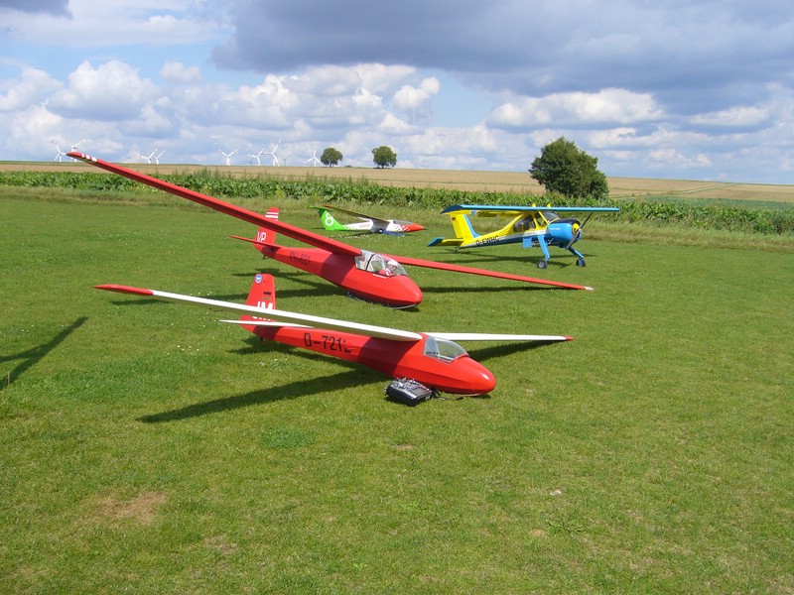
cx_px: 397
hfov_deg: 52.6
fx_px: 803
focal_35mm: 35
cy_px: 298
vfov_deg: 40.7
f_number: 5.6
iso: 80
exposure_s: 1/320
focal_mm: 5.8
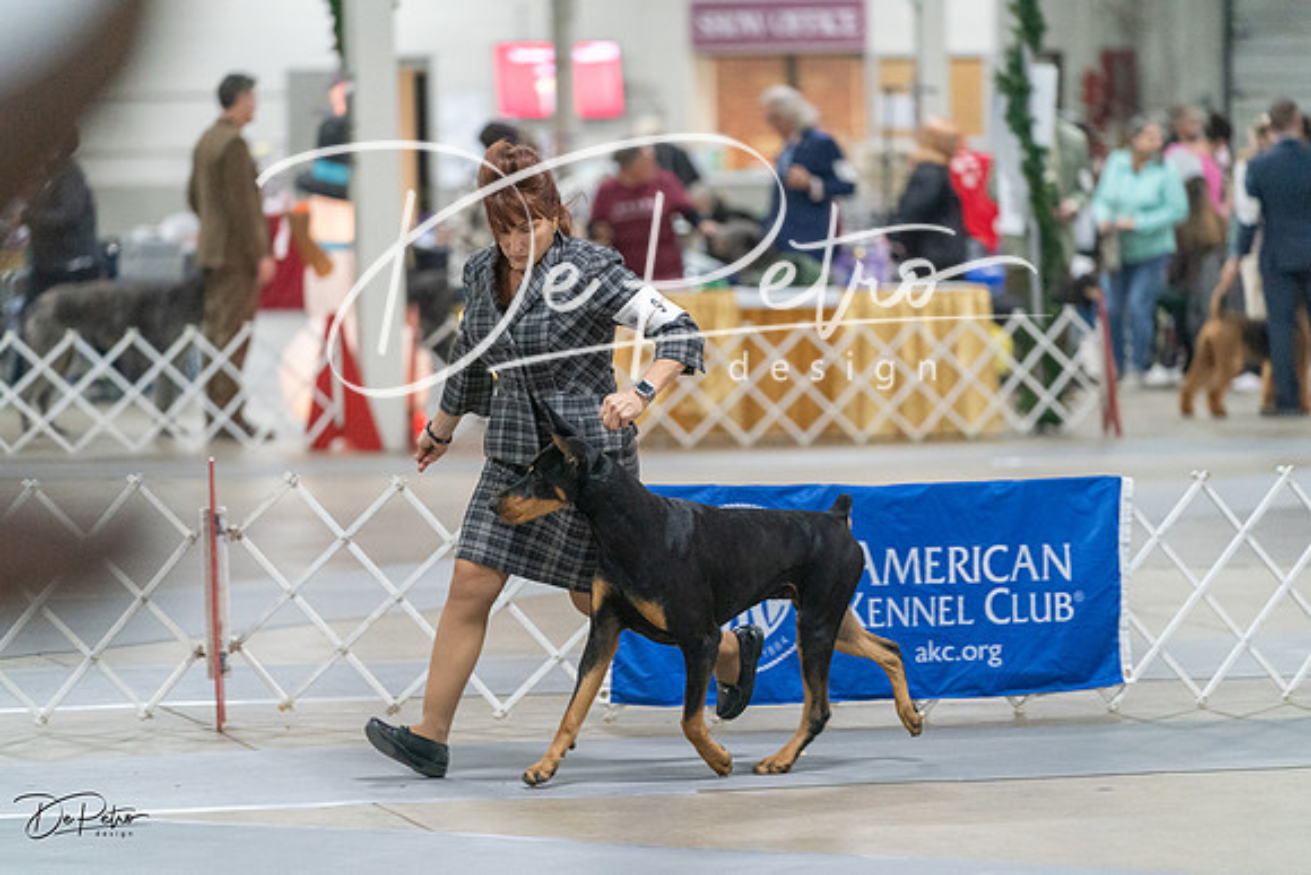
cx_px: 656
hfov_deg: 12.0
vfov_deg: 8.0
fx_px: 6228
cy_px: 438
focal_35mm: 171
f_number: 2.8
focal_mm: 171
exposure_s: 1/320
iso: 6400
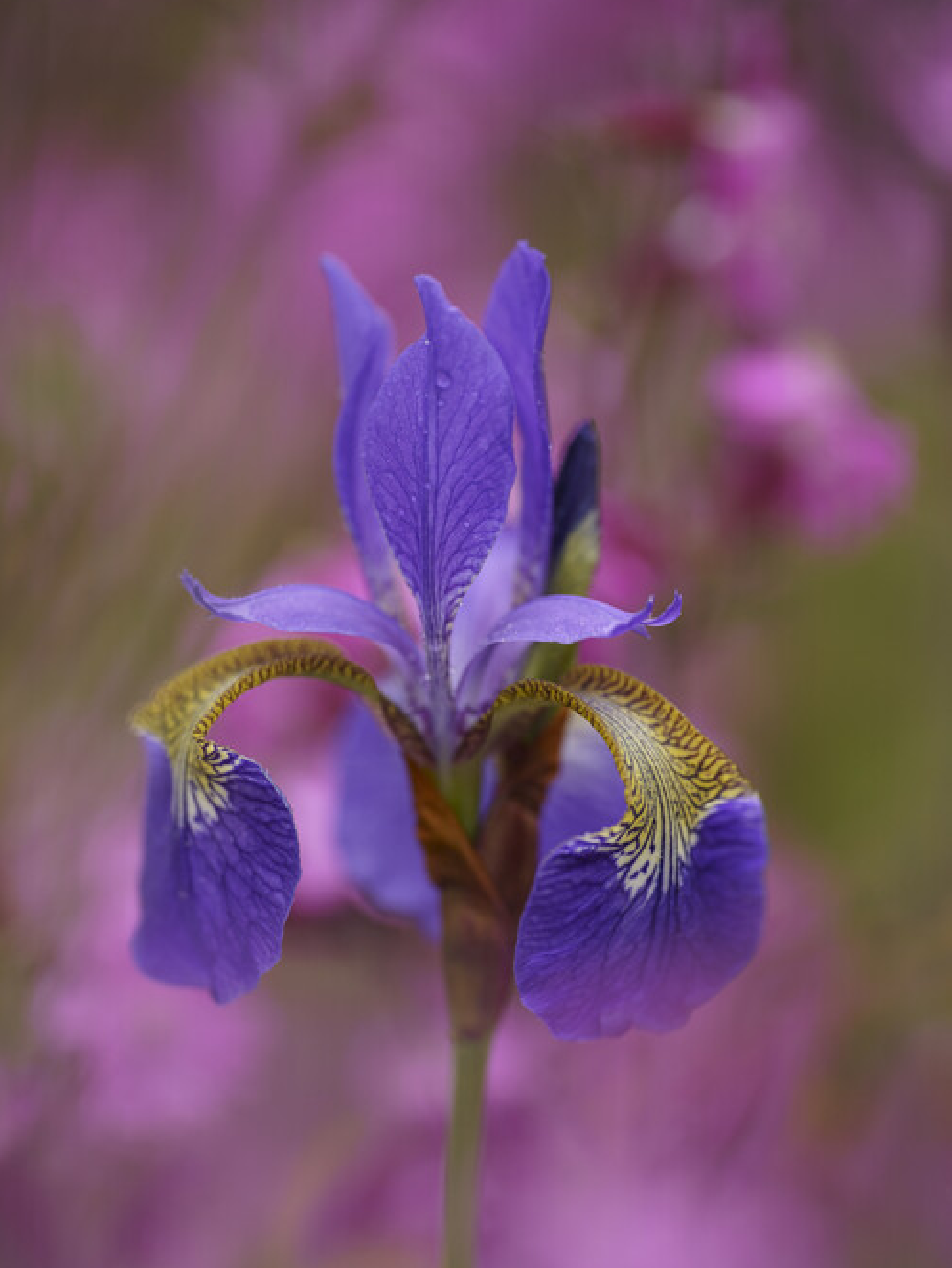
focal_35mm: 196
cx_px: 475
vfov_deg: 10.1
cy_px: 674
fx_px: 7182
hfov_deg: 7.6
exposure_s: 1/500
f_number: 3.2
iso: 640
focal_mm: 180
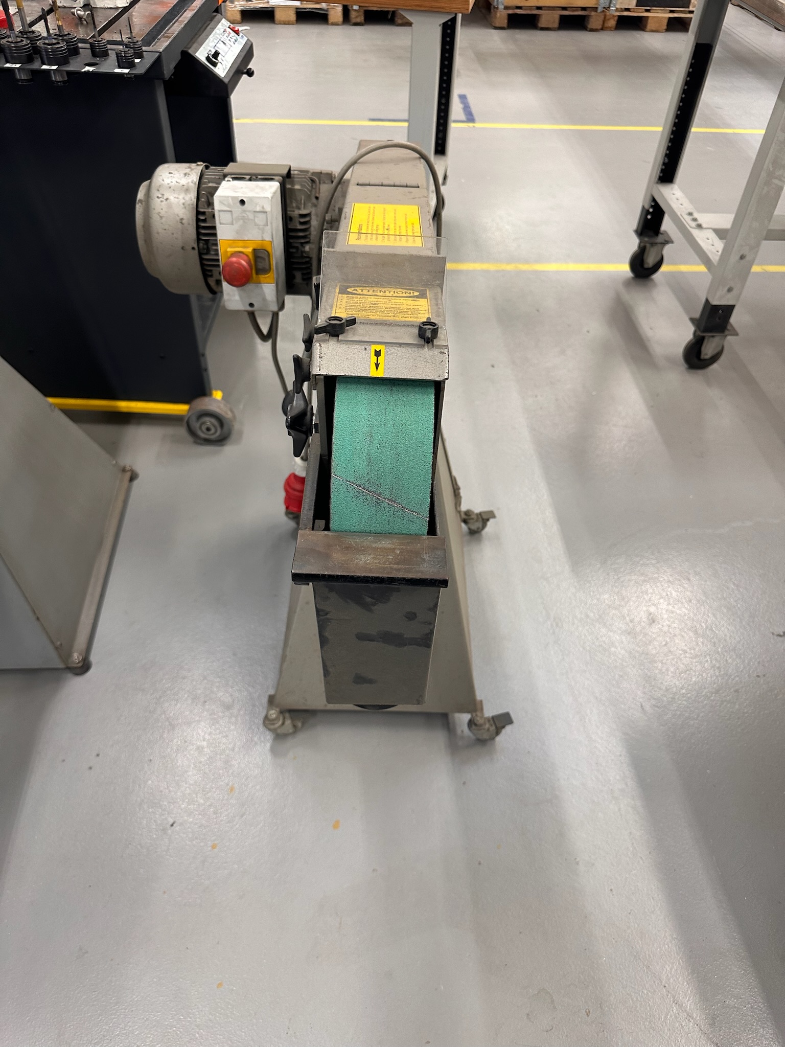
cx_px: 392
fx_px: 726
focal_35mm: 24
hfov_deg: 56.8
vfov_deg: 71.6
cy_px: 524
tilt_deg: -45.8
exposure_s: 1/121
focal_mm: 6.86
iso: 160
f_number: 1.78
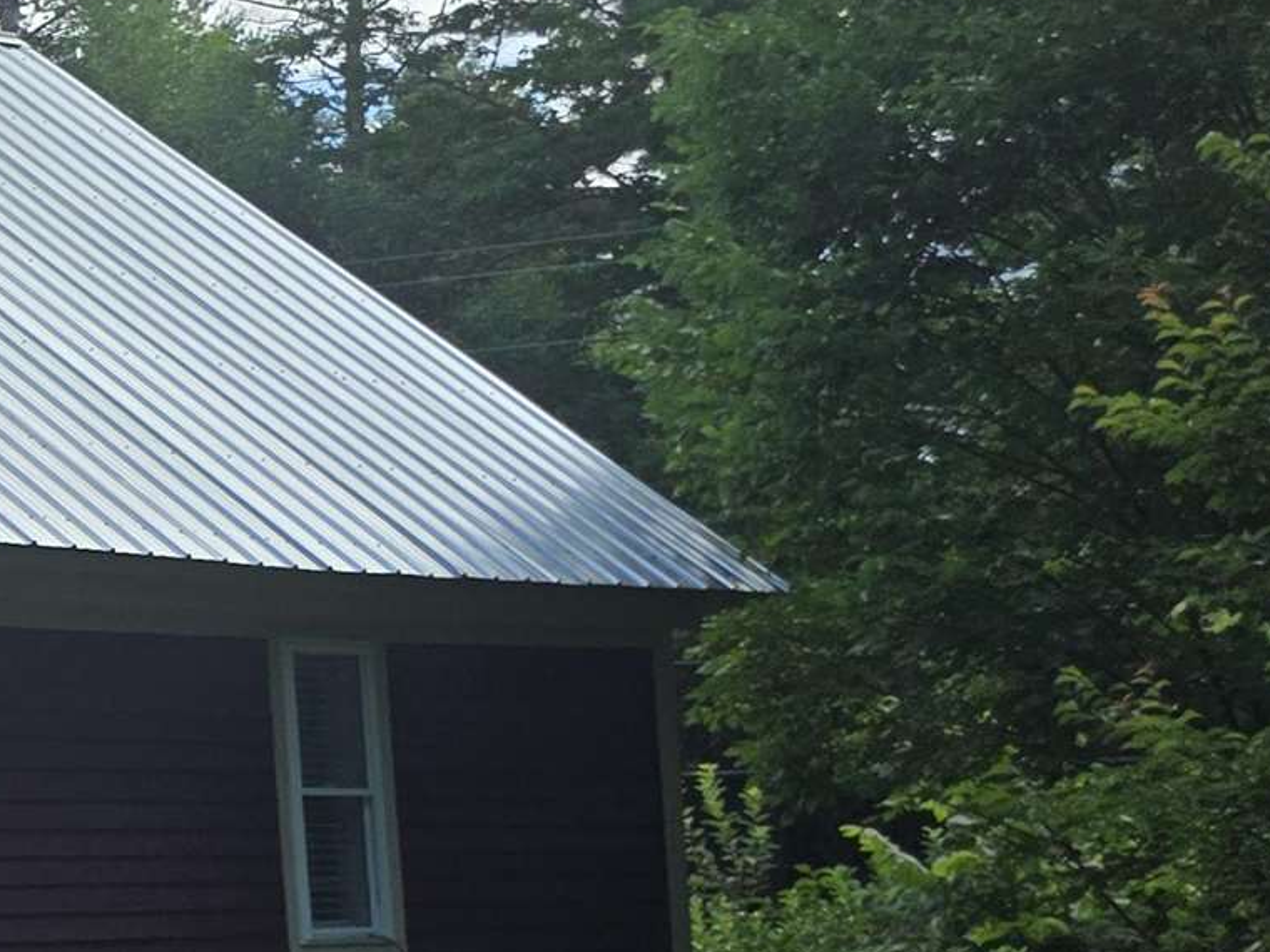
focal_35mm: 93
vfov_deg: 15.8
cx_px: -874
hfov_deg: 17.8
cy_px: 802
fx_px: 3412
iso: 80
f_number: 1.7
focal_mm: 6.3
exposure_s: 1/3246
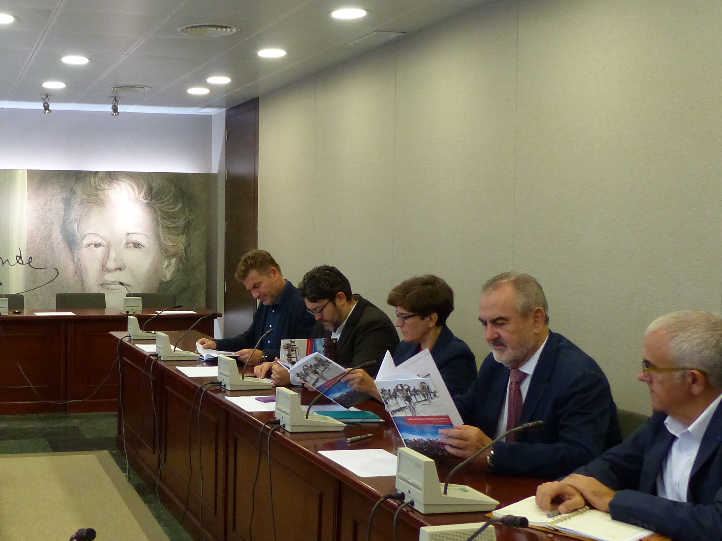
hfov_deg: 41.3
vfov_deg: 32.9
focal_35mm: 44
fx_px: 918
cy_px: 276
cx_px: 157
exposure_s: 1/60
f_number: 2.8
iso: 320
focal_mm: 4.5
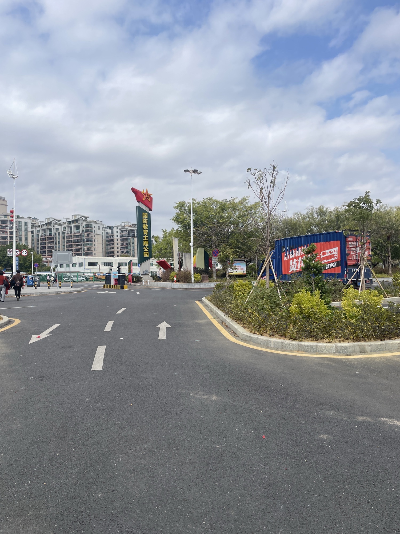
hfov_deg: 53.1
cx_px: 200
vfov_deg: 67.3
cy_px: 267
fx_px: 401
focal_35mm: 26
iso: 32
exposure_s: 1/4000
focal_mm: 4.2
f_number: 1.6
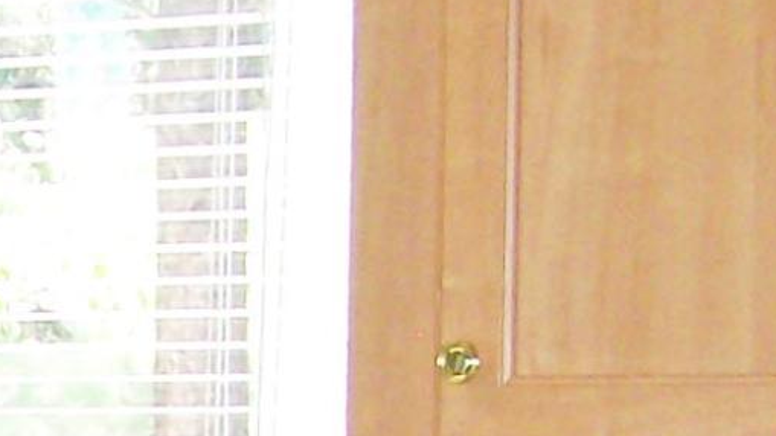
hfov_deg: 8.4
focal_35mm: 244
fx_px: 5019
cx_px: -771
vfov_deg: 4.9
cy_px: 944
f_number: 2.8
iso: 80
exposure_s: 1/60
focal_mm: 6.3
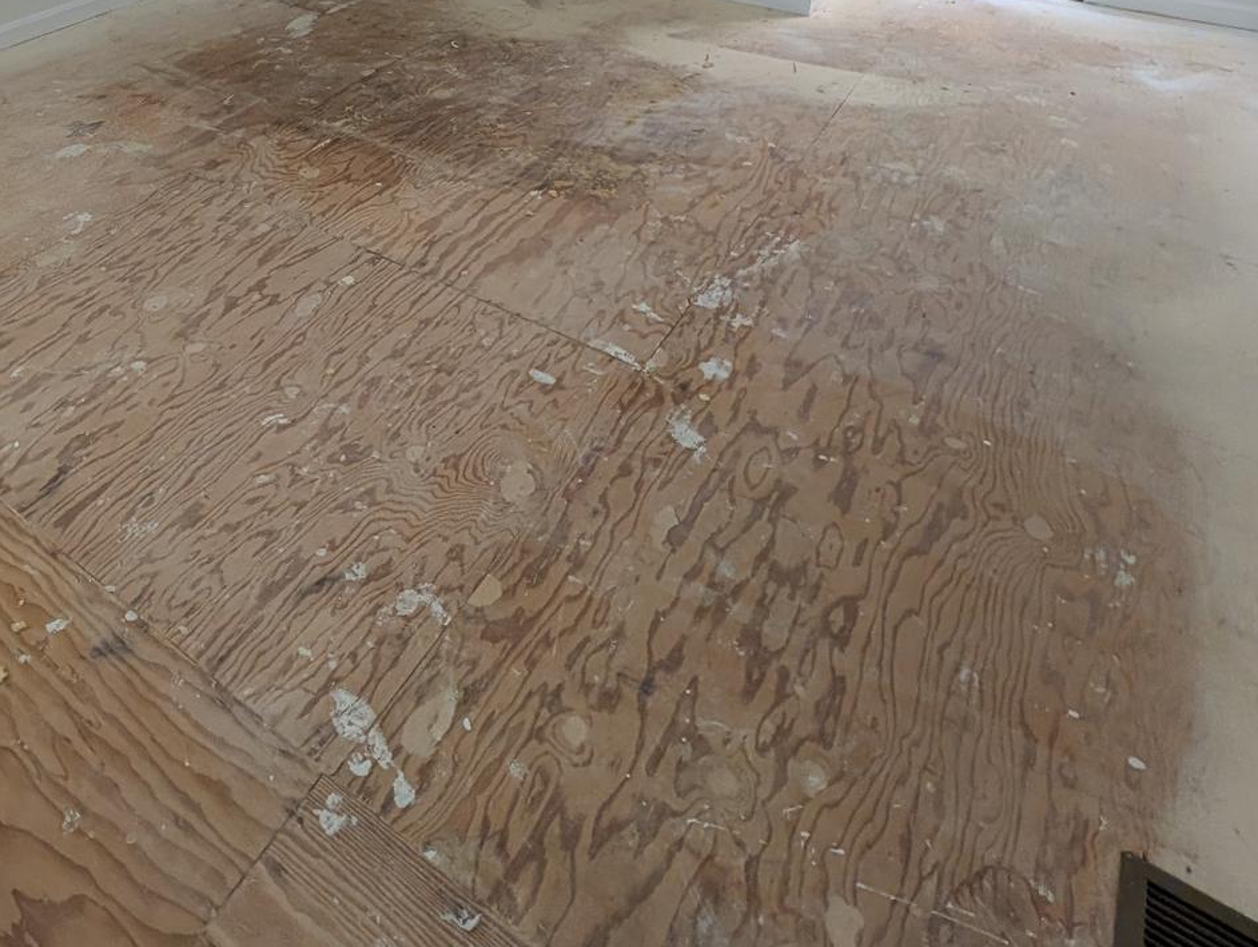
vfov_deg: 43.3
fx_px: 946
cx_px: 228
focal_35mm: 26
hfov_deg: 61.0
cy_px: -56
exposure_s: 1/75.9
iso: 108
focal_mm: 2.02
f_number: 1.7
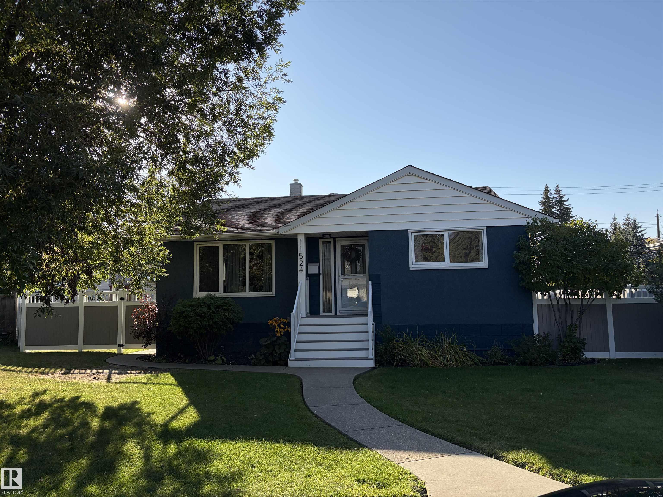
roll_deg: +1.8
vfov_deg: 53.1
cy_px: 248
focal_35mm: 26
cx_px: 332
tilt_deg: +6.1
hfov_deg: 67.3
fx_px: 498
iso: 50
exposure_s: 1/2538
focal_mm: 5.96
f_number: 1.6
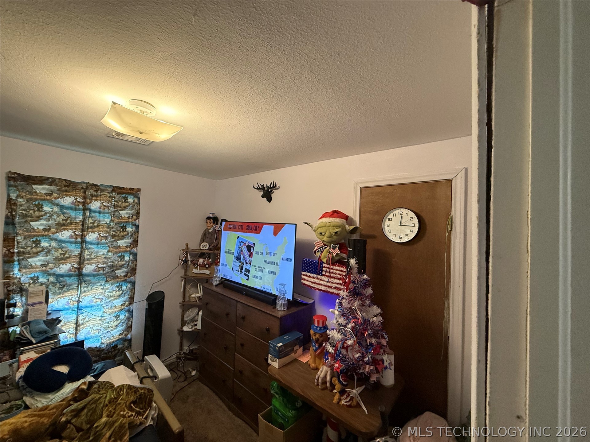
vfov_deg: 85.7
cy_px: 221
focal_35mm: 14
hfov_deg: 102.1
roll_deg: -2.9
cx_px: 295
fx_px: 239
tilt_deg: +1.1
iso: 500
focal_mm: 2.22
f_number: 2.2
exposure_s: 1/60
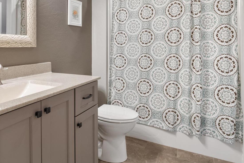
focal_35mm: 26
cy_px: 49
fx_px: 176
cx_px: 103
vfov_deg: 48.4
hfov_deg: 69.0
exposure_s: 1/3
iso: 400
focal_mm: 9
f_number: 10
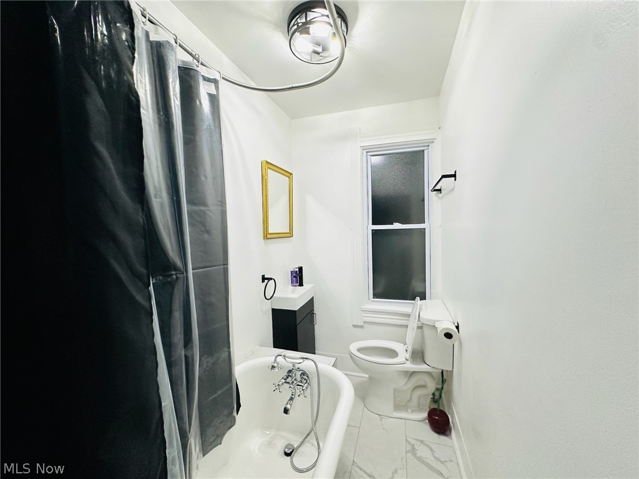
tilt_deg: -1.6
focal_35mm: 14
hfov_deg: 102.1
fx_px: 258
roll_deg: +1.9
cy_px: 240
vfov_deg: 85.7
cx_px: 320
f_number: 2.2
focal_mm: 2.22
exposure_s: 1/120
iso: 250
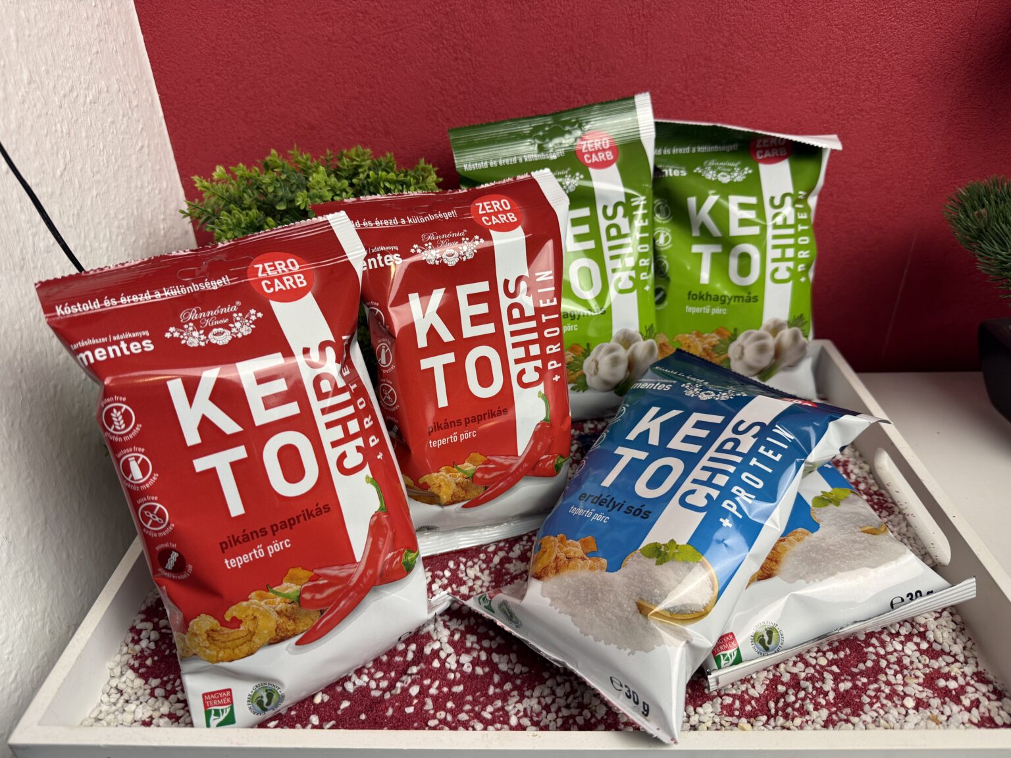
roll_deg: +1.8
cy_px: 379
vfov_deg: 56.8
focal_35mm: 24
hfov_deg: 71.6
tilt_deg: -30.4
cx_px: 506
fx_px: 701
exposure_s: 1/50
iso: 100
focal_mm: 6.76
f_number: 1.78
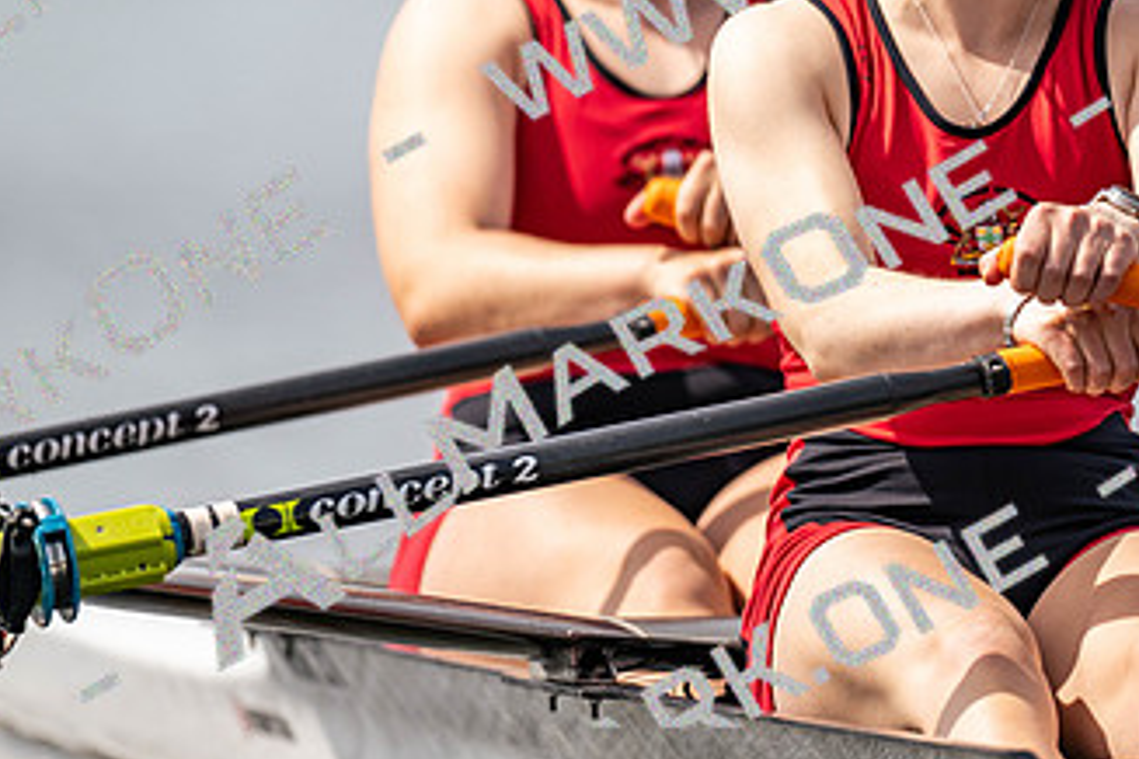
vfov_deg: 1.3
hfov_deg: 1.9
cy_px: 131
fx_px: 33661
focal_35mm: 1064
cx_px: 913
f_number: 4
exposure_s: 1/2500
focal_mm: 600
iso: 220
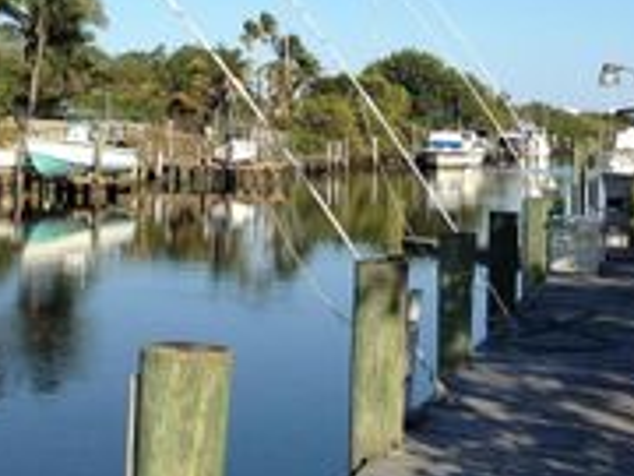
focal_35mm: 97
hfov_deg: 20.2
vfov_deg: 15.1
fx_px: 1777
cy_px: 76
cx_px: 215
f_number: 2.4
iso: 64
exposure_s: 1/1577
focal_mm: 4.28
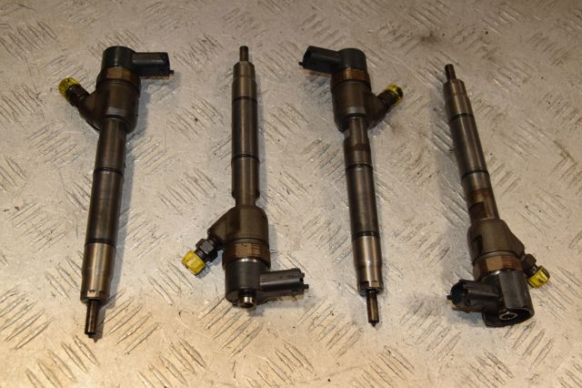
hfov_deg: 46.4
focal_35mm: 42
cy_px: 194
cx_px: 291
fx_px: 679
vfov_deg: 31.9
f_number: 8
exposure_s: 1/200
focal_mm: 28
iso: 800
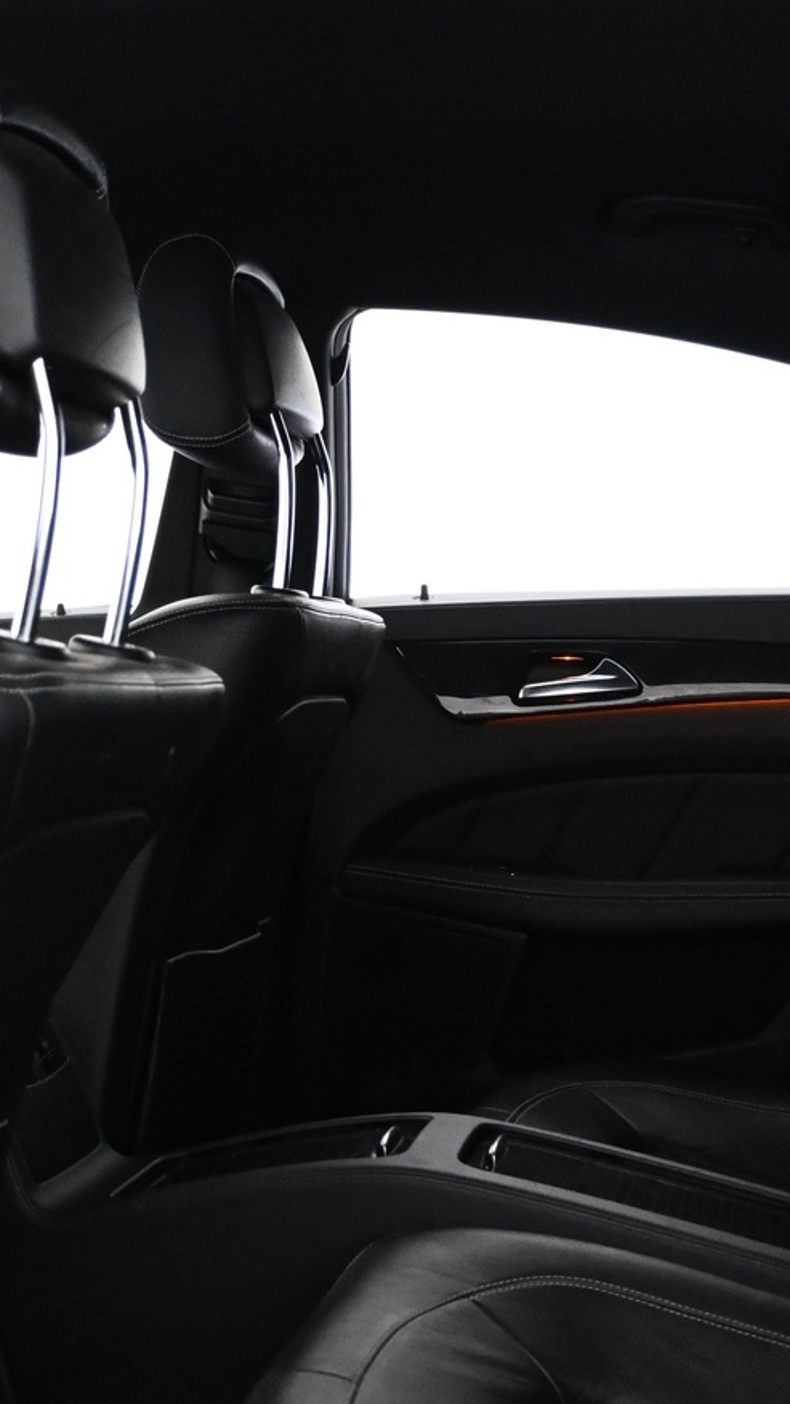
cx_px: 651
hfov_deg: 19.1
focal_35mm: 62
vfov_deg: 33.5
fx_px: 2326
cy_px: 781
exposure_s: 1/60
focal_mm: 21.5
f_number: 4
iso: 4000
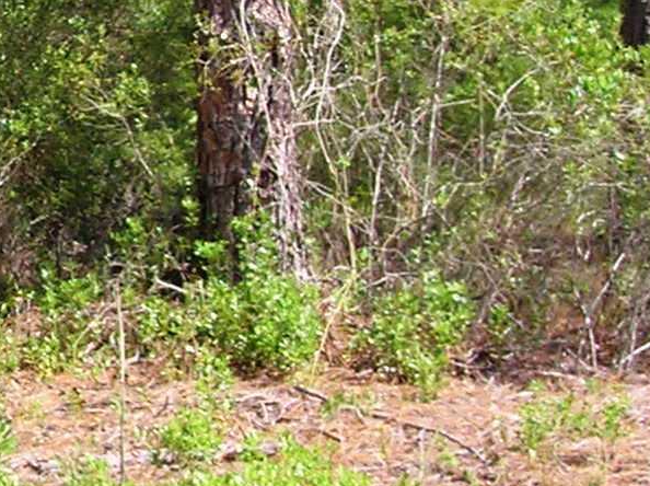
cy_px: 200
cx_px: -418
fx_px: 2457
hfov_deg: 13.8
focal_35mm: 131
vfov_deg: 11.3
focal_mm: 5.7
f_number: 4.9
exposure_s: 1/147
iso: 50
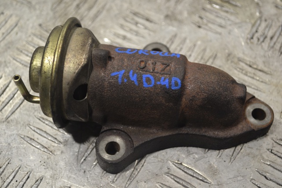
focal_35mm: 60
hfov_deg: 33.4
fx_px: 470
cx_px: 141
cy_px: 94
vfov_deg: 22.6
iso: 400
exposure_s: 1/80
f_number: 5.3
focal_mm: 40
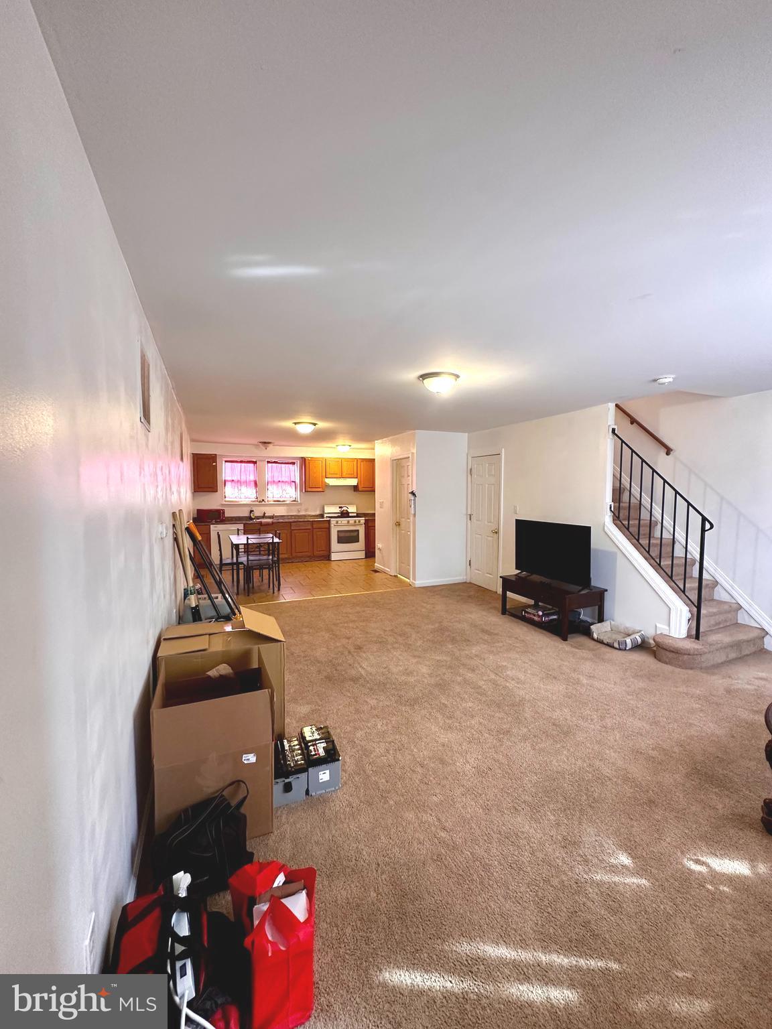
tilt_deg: -3.1
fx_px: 416
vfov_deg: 102.1
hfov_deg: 85.7
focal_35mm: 14
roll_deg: -0.5
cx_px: 386
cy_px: 514
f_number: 2.2
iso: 250
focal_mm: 2.22
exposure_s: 1/60
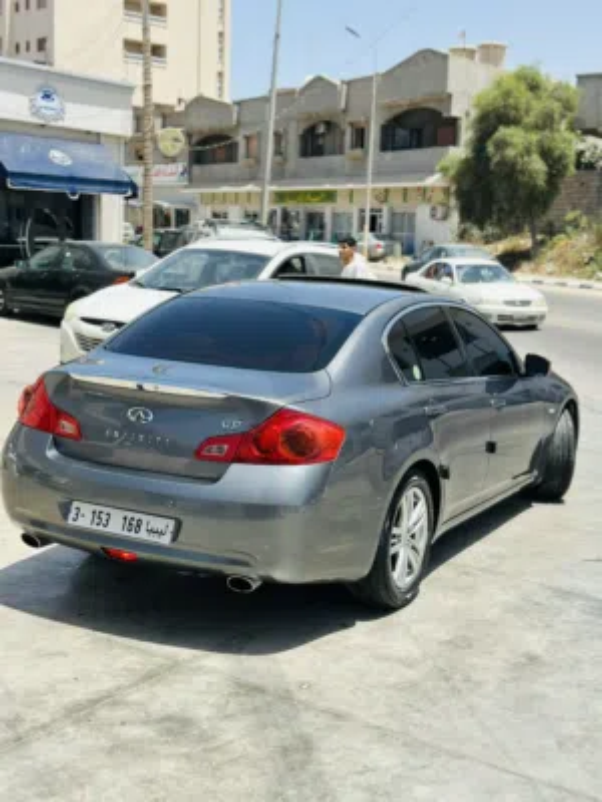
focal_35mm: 48
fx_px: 1113
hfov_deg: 30.3
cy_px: 401
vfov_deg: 39.7
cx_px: 301
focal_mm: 6.86
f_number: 1.78
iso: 100
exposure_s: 1/2667
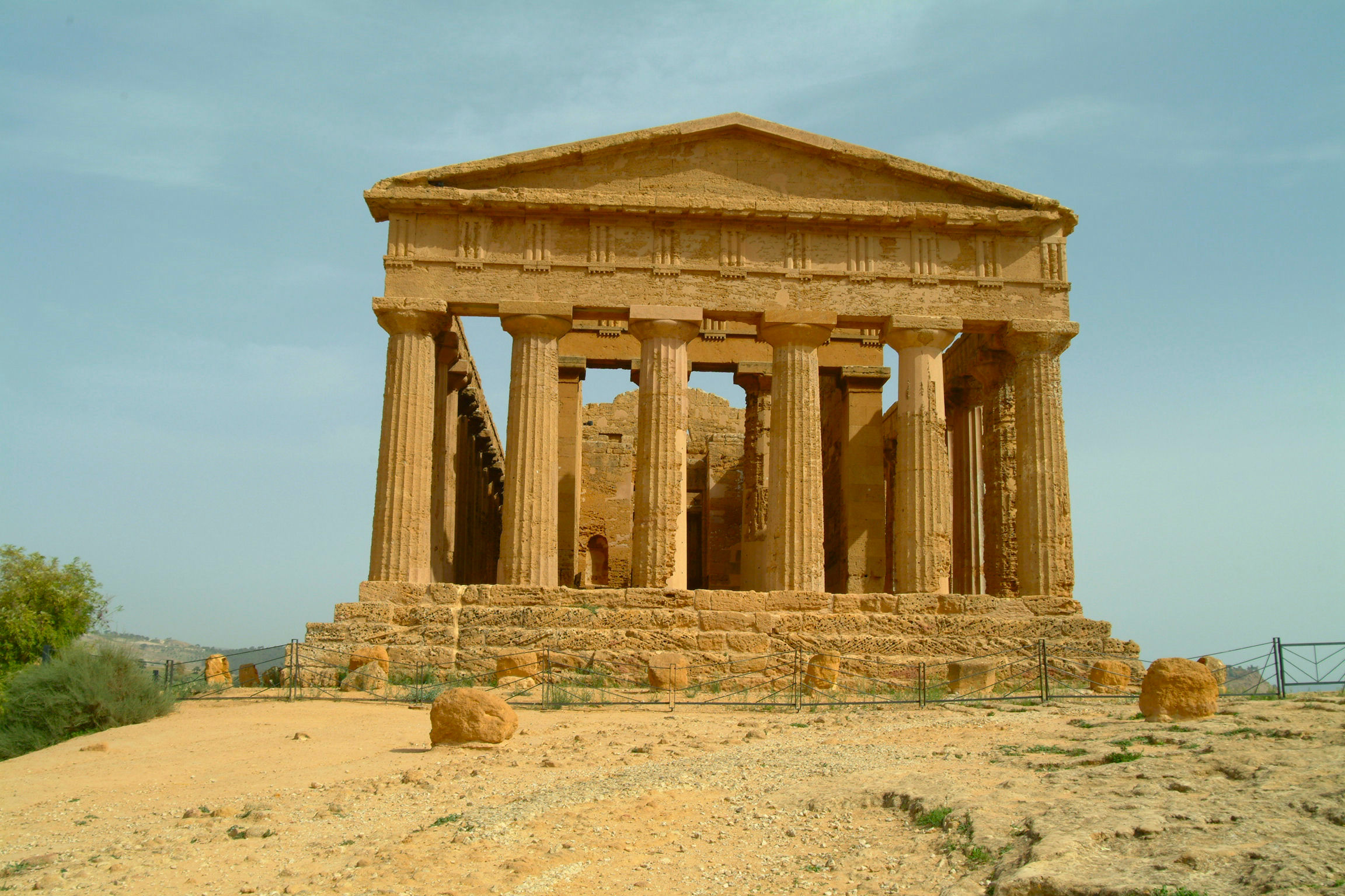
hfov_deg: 51.3
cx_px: 672
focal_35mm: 38
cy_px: 448
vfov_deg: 35.5
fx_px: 1401
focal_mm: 25
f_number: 11
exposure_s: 1/350
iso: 200
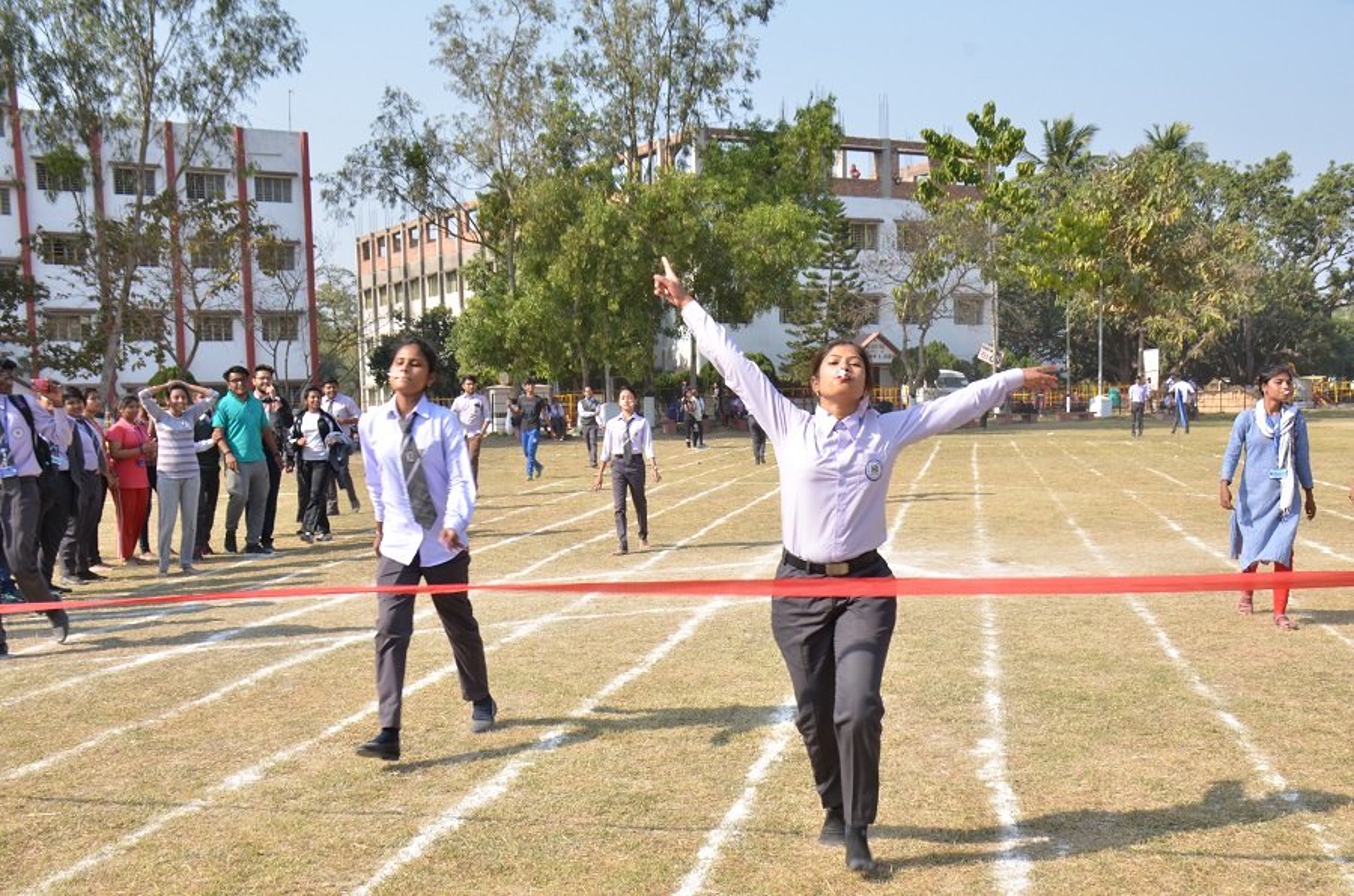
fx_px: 1520
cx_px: 677
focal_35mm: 40
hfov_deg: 48.0
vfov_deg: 32.9
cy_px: 448
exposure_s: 1/160
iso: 200
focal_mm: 27
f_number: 11
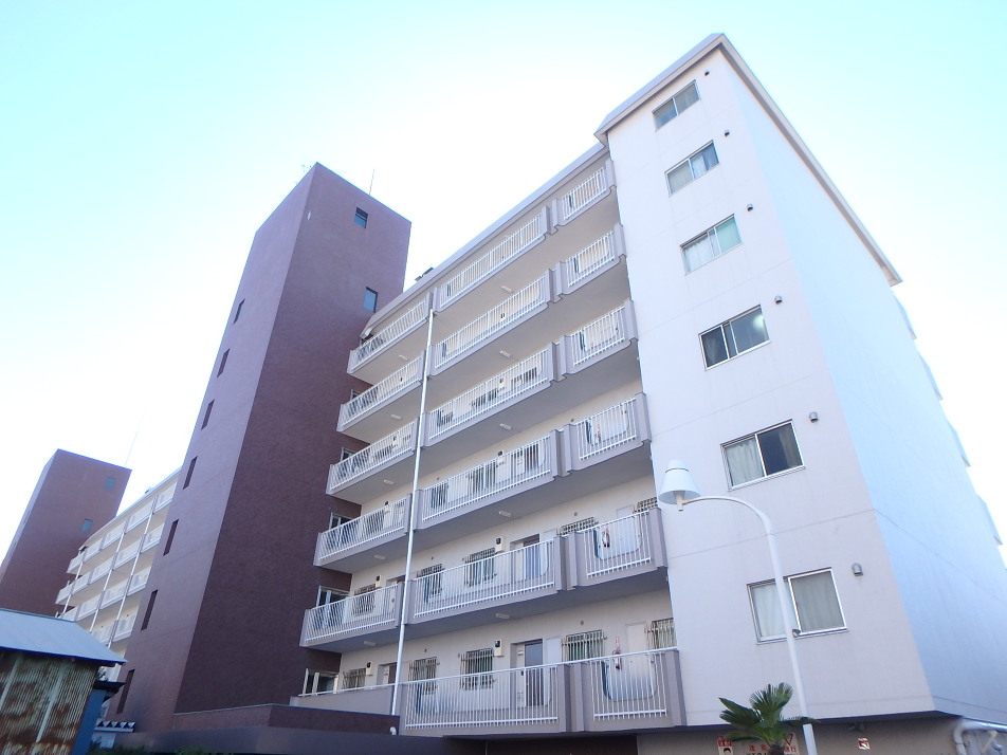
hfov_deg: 79.0
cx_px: 504
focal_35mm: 21
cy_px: 378
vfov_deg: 63.4
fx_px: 611
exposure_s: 1/250
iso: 125
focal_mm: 3.7
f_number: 3.5
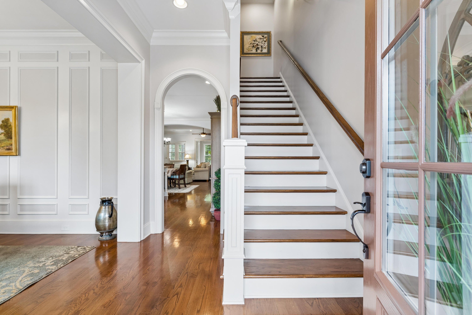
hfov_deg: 96.7
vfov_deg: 73.7
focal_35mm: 16
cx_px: 236
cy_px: 158
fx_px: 210
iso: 400
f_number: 8
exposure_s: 1/13
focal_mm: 16
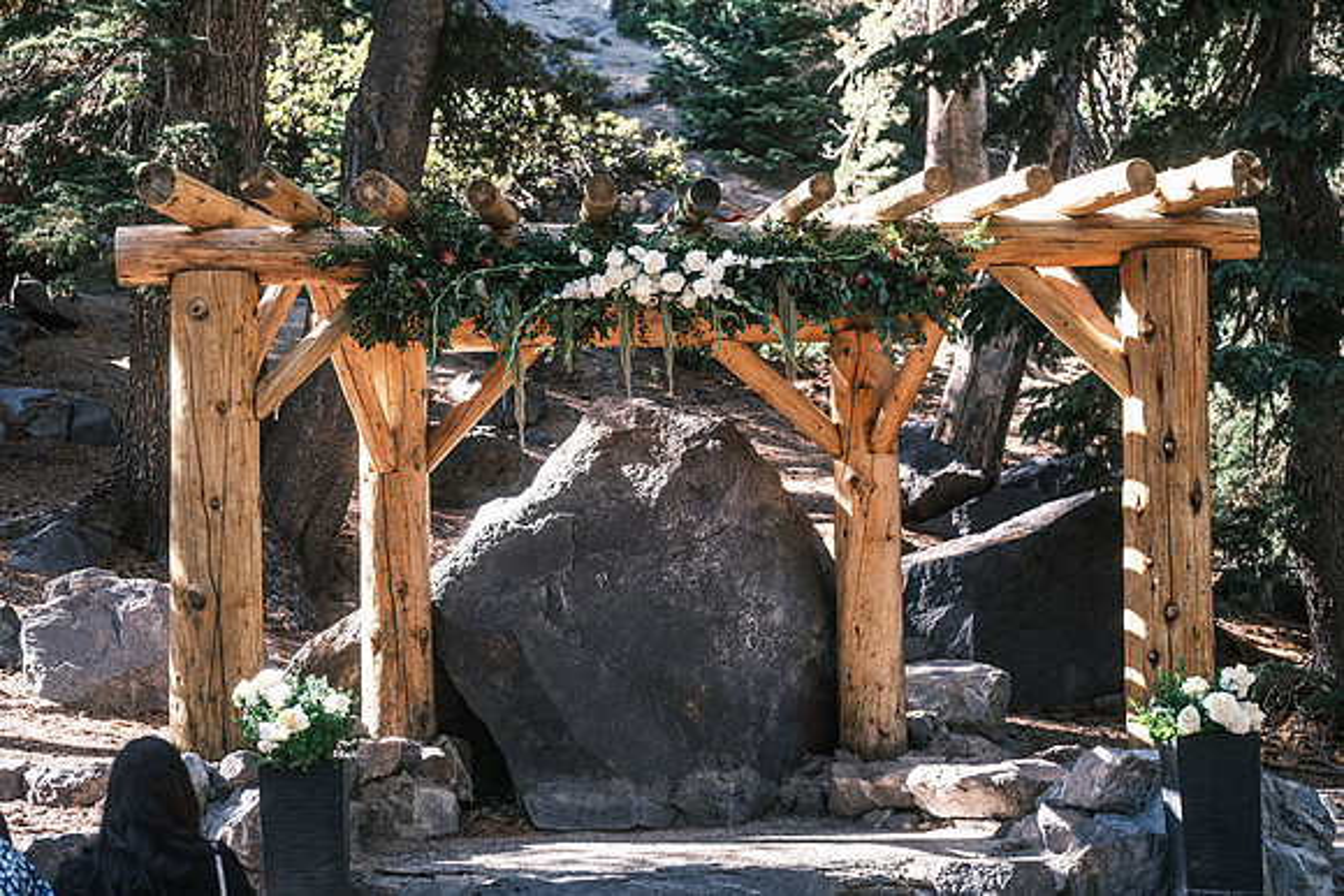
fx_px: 3137
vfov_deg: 16.3
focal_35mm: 84
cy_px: 448
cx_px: 672
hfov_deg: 24.2
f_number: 2.8
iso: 125
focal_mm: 56.3
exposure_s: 1/150
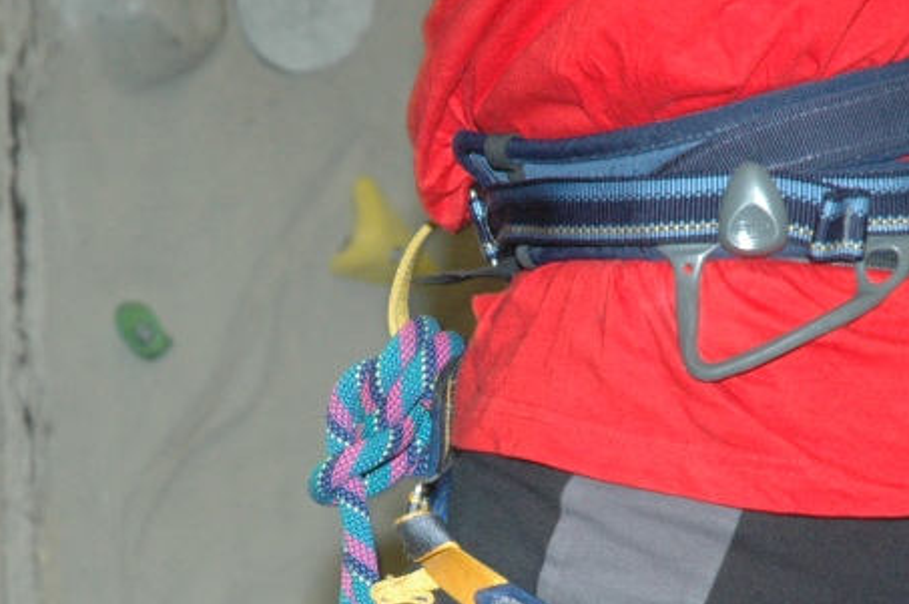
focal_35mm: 232
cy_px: 596
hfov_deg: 8.9
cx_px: 534
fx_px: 5852
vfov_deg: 5.9
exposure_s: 1/60
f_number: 6.3
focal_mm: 70
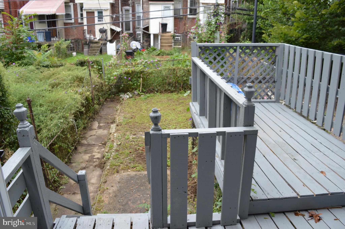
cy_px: 114
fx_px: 258
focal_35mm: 27
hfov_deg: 67.4
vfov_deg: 47.8
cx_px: 172
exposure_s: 1/125
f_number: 5.6
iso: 140
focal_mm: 18
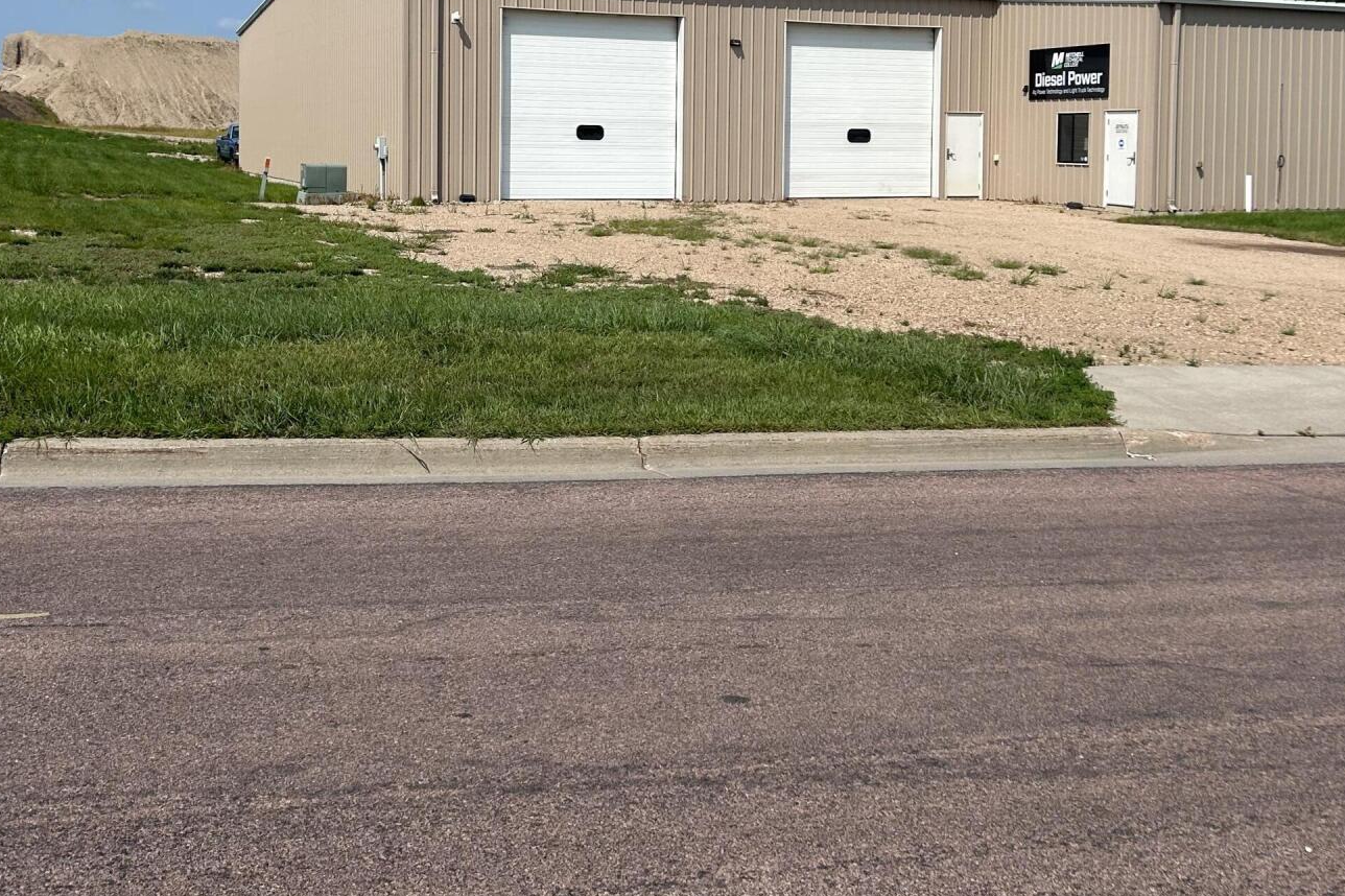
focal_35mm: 42
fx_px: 1569
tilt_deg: -2.4
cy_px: 175
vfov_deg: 31.1
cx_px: 724
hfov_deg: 46.4
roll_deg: -1.4
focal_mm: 5.7
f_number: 1.5
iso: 50
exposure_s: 1/6211
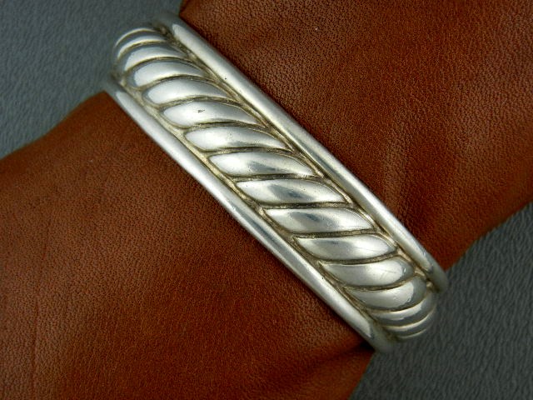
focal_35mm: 77
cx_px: 266
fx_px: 1186
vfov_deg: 19.1
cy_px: 200
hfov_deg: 25.3
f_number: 4.3
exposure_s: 1/7
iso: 200
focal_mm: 13.9
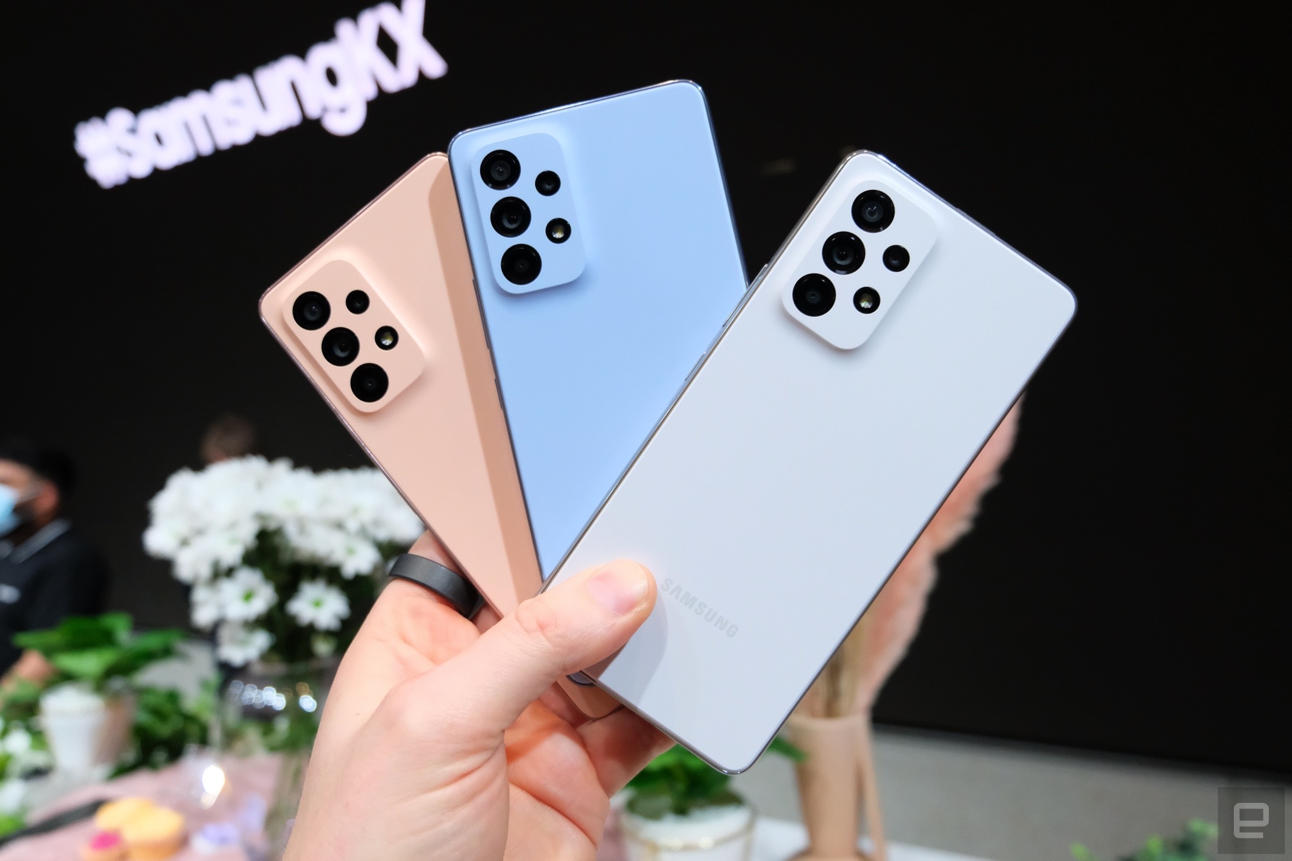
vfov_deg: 53.1
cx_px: 646
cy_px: 430
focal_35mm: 24
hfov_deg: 73.7
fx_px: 861
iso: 4000
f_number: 3.5
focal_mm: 16
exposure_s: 1/400
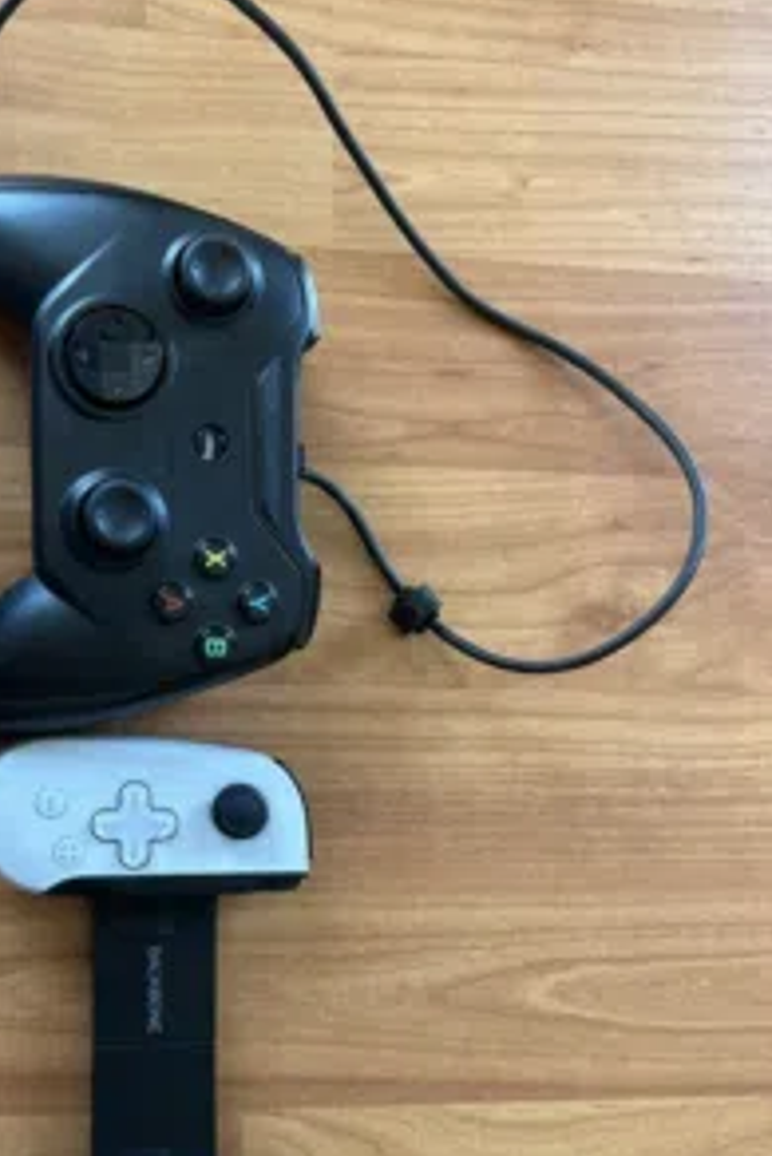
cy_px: 705
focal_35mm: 37
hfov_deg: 35.4
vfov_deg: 51.5
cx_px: 214
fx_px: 1189
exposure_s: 1/81
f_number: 1.5
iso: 125
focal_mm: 5.7
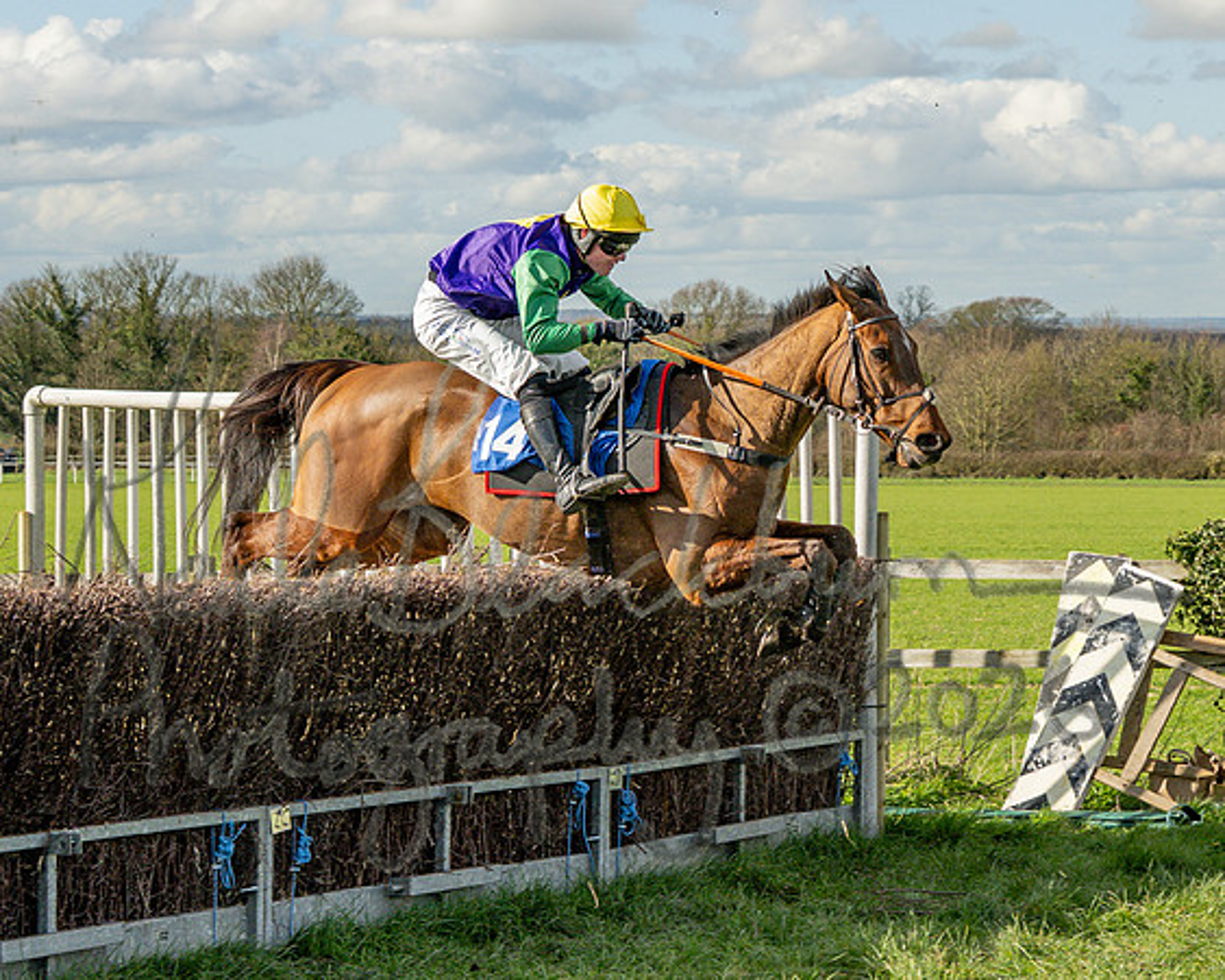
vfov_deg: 13.2
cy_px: 544
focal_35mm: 117
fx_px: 4228
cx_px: 759
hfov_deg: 16.5
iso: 200
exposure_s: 1/1600
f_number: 4
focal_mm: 38
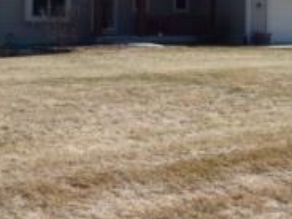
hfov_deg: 25.0
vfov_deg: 18.4
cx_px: 154
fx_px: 658
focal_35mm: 78
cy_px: -5
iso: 100
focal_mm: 5.78
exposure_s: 1/1000
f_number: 3.4
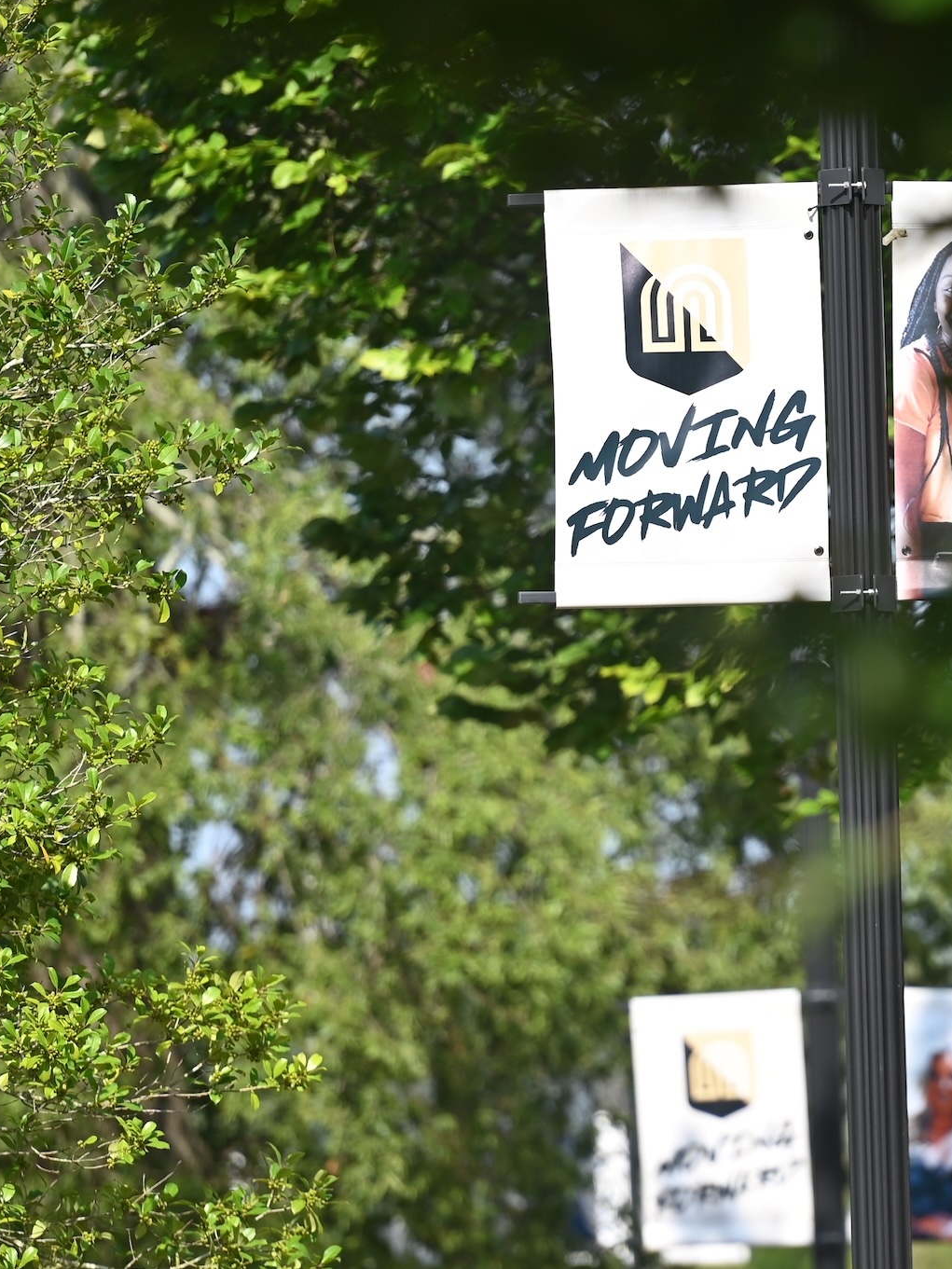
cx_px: 750
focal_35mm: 434
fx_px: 15912
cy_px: 633
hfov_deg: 3.4
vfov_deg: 4.6
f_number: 3.5
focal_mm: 200
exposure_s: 1/1600
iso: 140
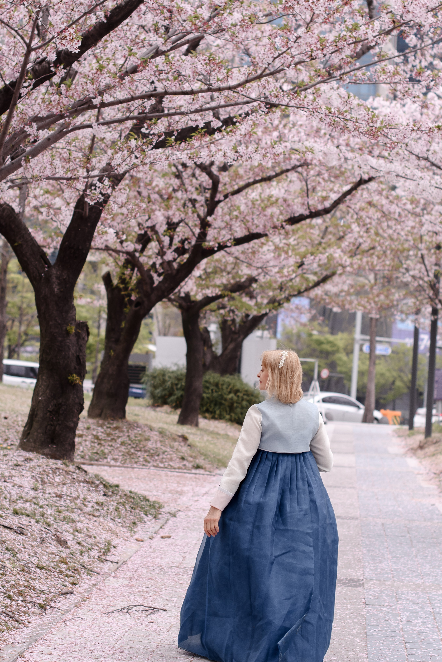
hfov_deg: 13.7
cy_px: 331
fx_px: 1842
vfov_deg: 20.4
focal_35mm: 100
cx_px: 221
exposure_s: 1/800
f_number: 2.8
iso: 100
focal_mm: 50
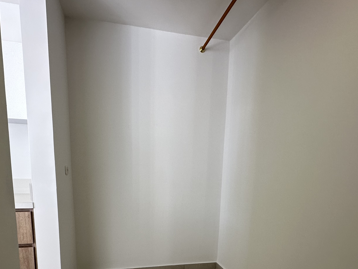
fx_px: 238
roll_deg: -1.3
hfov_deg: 73.8
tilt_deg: -9.2
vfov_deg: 55.4
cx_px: 164
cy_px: 209
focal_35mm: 23
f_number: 2.2
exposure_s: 1/99
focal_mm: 2.22
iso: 80
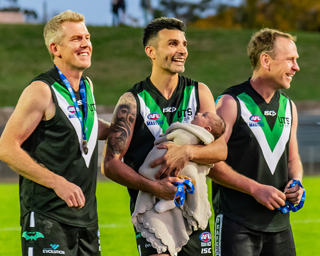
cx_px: 209
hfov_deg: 6.2
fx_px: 2974
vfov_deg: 4.9
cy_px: 111
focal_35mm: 314
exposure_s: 1/100
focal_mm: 120
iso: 2000
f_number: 4
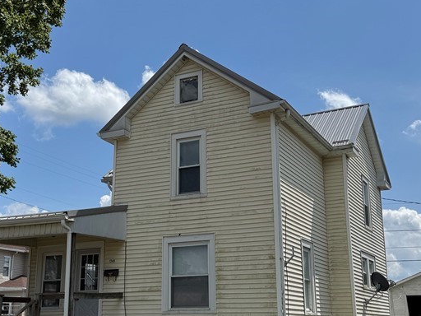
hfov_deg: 39.6
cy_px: 179
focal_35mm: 48
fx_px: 584
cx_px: 188
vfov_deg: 30.2
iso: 80
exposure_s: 1/7937
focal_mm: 6.76
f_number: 1.78
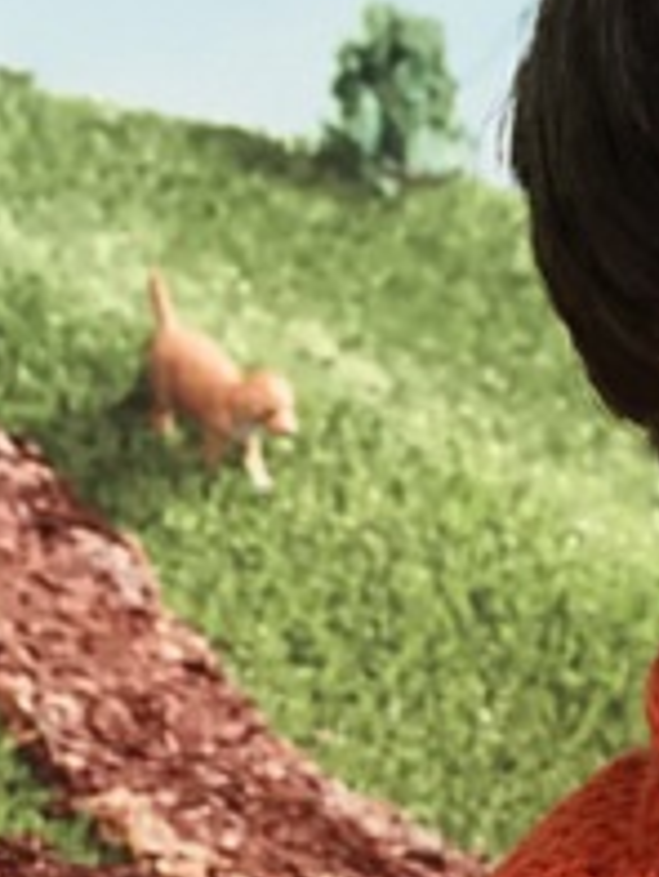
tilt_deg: -20.3
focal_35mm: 98
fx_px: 2485
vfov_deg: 19.1
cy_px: 1002
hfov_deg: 14.3
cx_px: 917
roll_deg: +0.9
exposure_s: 1/30
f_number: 2.2
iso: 64
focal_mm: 4.15
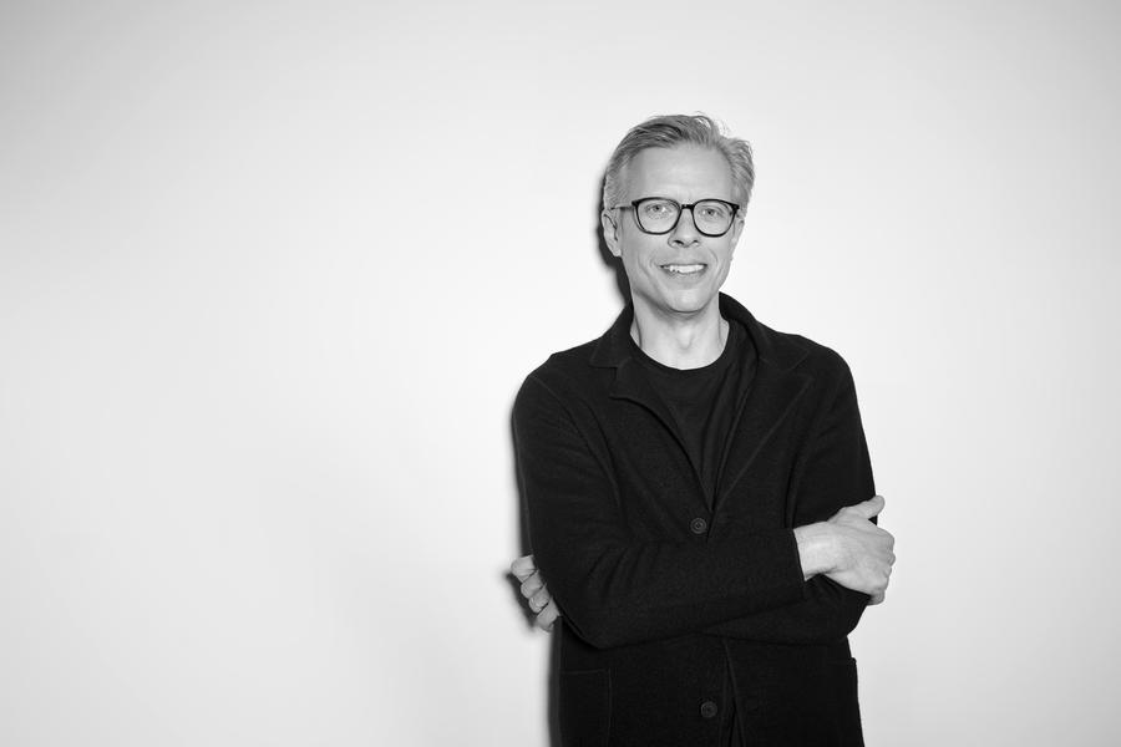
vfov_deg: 27.0
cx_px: 560
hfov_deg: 39.6
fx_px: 1557
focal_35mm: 50
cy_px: 374
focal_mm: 50
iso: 125
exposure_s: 1/125
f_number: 6.3
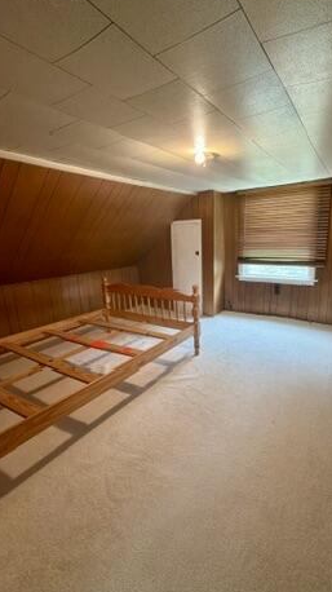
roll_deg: -1.0
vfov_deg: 99.4
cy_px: 291
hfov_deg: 66.4
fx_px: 251
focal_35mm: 16
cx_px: 199
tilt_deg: -10.9
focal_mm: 2.22
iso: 400
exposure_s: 1/60
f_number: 2.2
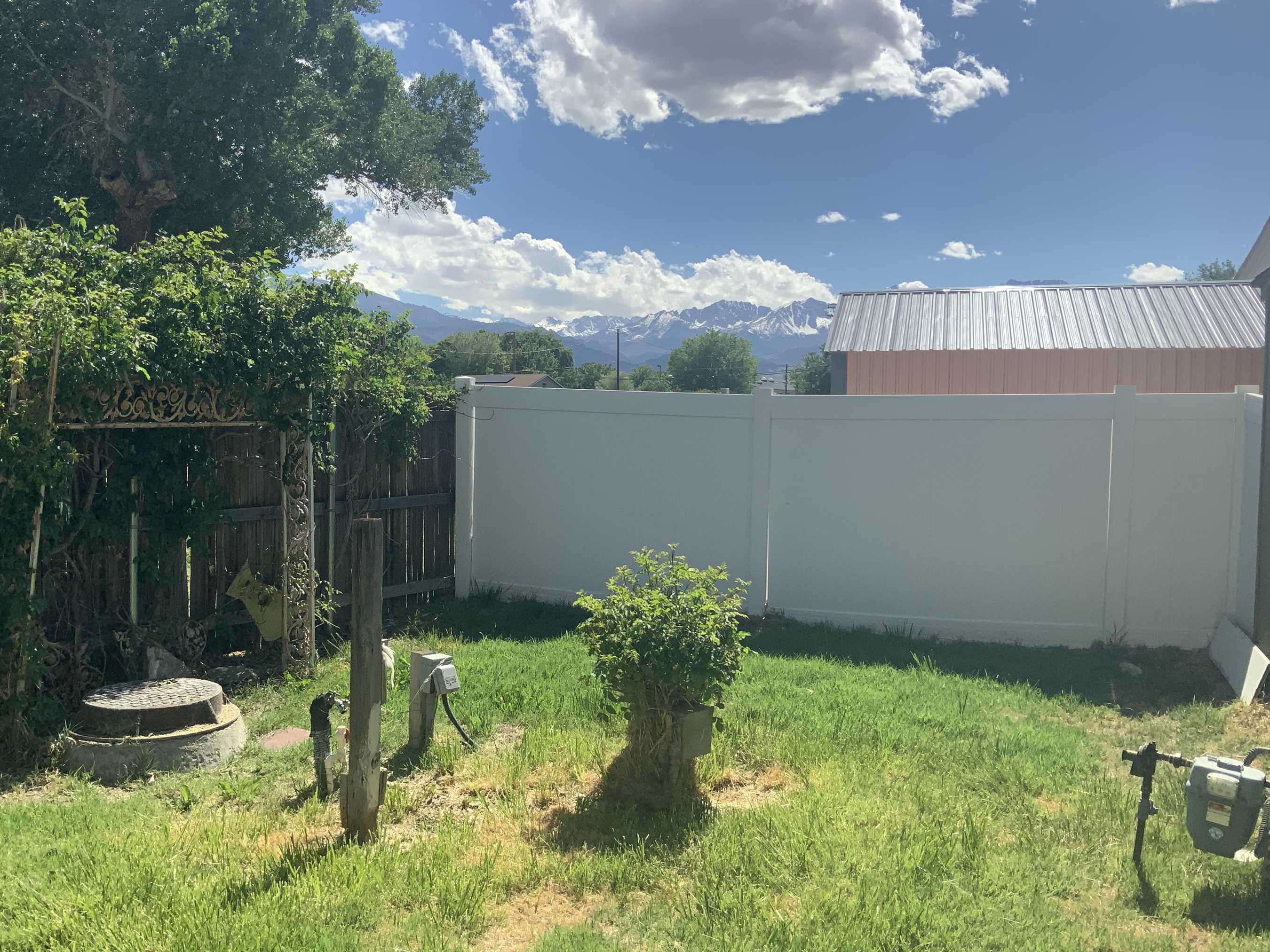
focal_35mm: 33
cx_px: 567
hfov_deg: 55.2
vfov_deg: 42.9
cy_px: 471
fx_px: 1211
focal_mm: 3
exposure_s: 1/2320
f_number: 1.8
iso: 16
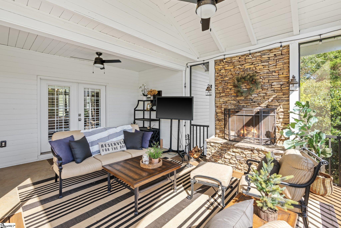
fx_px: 152
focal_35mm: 16
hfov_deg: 96.7
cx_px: 170
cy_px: 114
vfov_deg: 73.7
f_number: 8
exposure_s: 1/25
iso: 250
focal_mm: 16
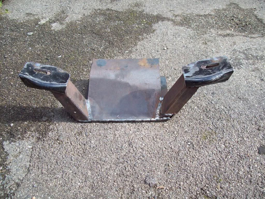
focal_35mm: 36
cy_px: 100
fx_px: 276
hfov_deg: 51.4
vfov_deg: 39.7
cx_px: 132
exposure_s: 1/189
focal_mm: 6
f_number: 2.7
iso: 80
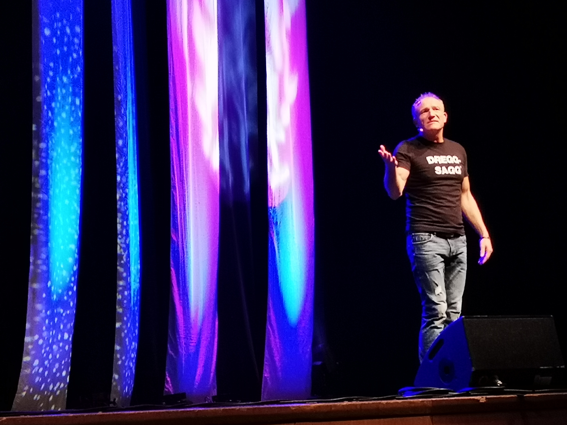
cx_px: 237
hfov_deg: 21.7
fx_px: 1474
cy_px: 226
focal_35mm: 90
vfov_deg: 16.4
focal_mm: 3.95
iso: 200
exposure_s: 1/50
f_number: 1.8
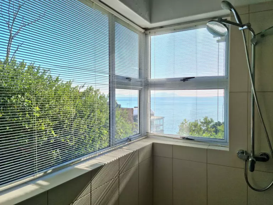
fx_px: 213
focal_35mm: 27
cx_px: 136
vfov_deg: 51.4
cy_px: 102
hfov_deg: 65.3
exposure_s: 1/714
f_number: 2
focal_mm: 5.9
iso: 25
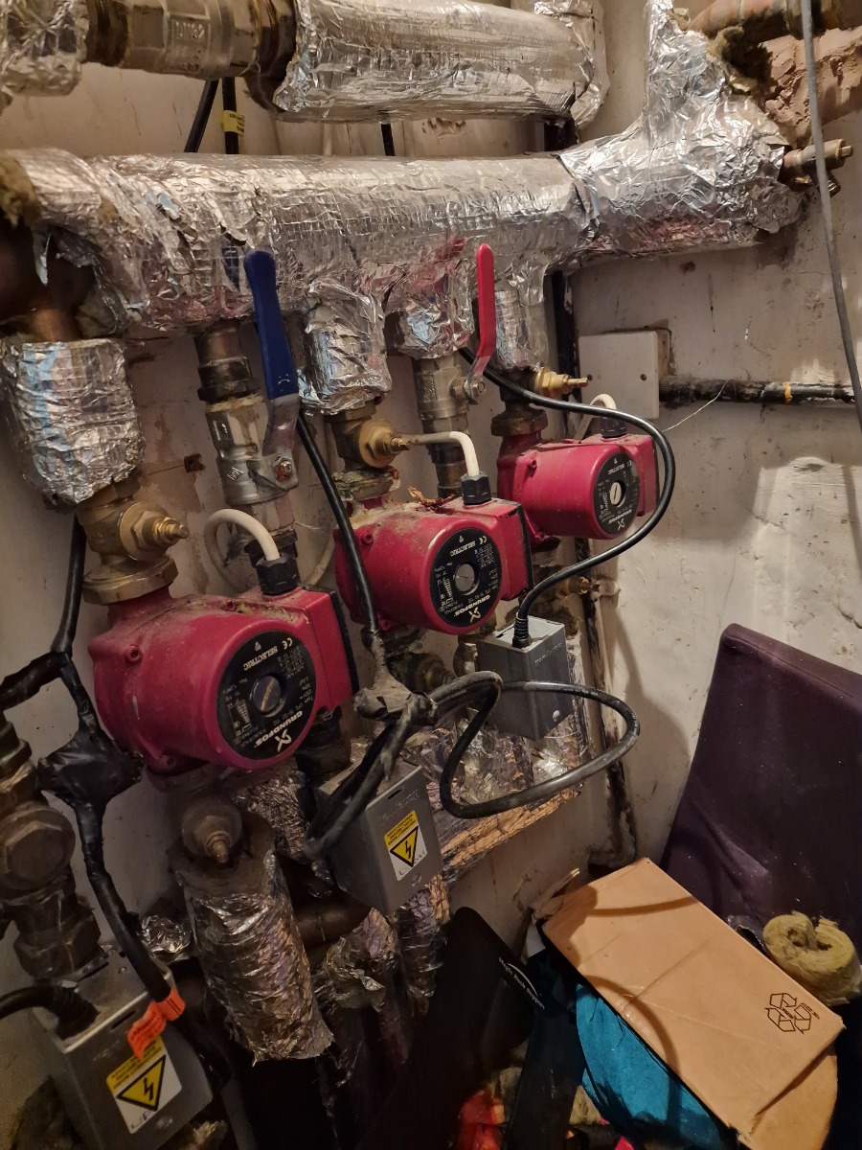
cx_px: 431
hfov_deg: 58.9
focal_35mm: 23
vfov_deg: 73.9
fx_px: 764
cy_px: 575
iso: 1250
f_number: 1.8
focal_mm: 6.4
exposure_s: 1/20
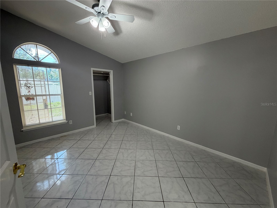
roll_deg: -0.3
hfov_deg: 102.1
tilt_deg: -7.7
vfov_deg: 85.7
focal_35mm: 14
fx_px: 112
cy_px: 104
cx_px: 138
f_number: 2.2
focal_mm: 2.22
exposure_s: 1/120
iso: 200
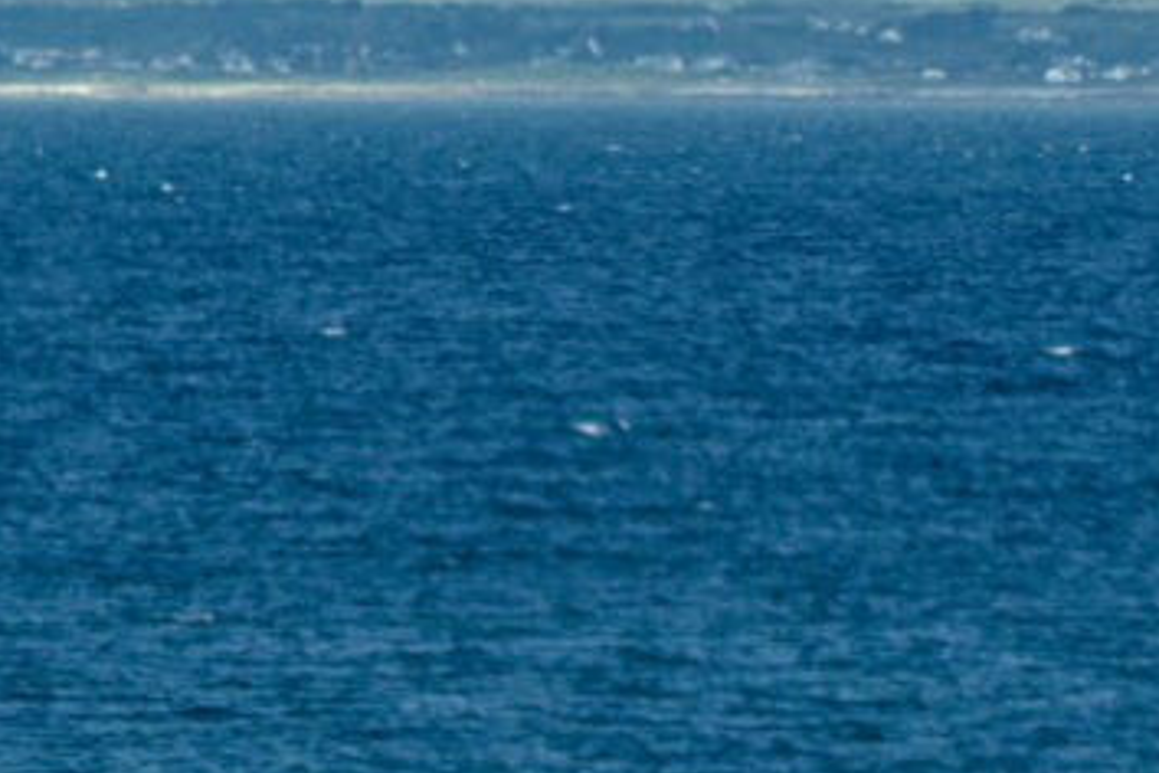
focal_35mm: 760
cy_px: 200
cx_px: -1686
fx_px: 24466
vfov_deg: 1.8
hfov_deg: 2.7
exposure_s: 1/1000
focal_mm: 70
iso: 320
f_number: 8
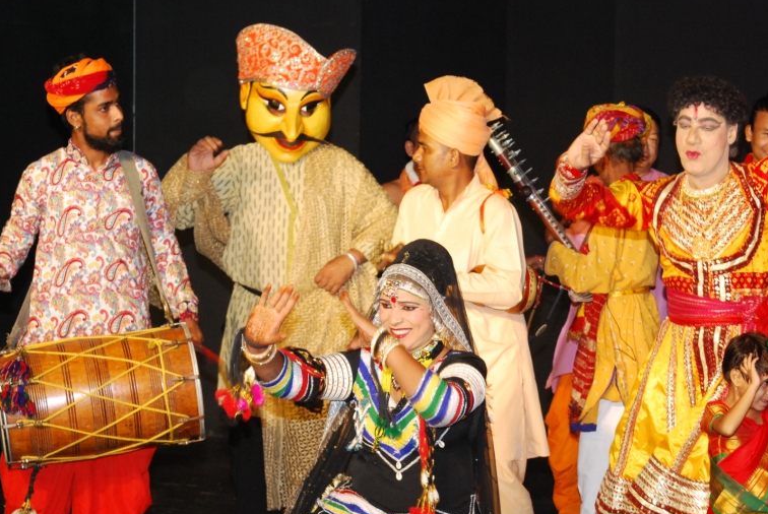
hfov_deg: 18.3
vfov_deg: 12.3
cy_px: 319
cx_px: 438
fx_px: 2385
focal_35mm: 112
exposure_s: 1/80
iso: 800
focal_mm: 55
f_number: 5.6
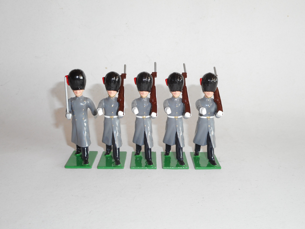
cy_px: 114
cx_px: 152
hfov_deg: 47.9
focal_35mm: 39
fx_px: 344
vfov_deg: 36.8
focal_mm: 6.9
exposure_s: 1/30
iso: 80
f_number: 4.5
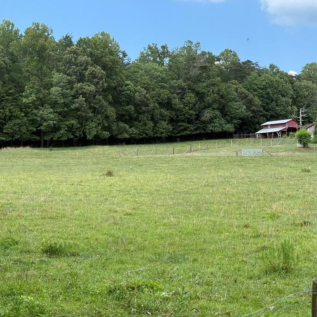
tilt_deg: +1.9
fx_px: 591
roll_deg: -0.5
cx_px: 187
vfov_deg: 30.0
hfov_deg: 30.0
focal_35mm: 57
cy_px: 158
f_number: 1.78
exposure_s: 1/1754
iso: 80
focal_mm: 6.76
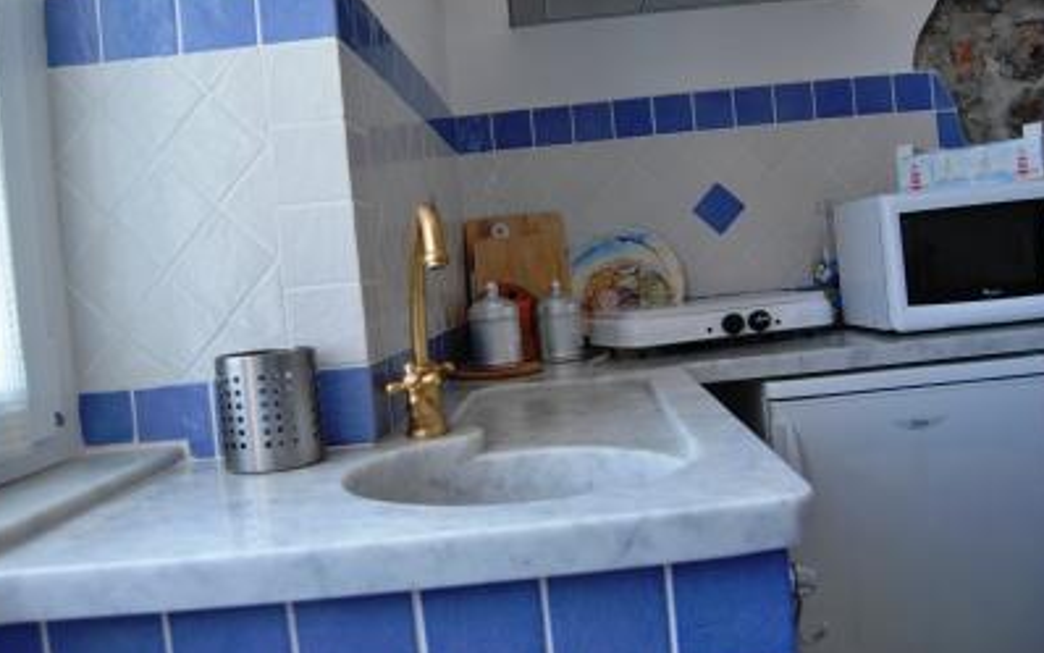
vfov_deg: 40.5
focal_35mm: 31
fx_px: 882
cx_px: 467
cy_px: 281
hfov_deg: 61.1
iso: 280
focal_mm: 18
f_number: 3.5
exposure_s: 1/160
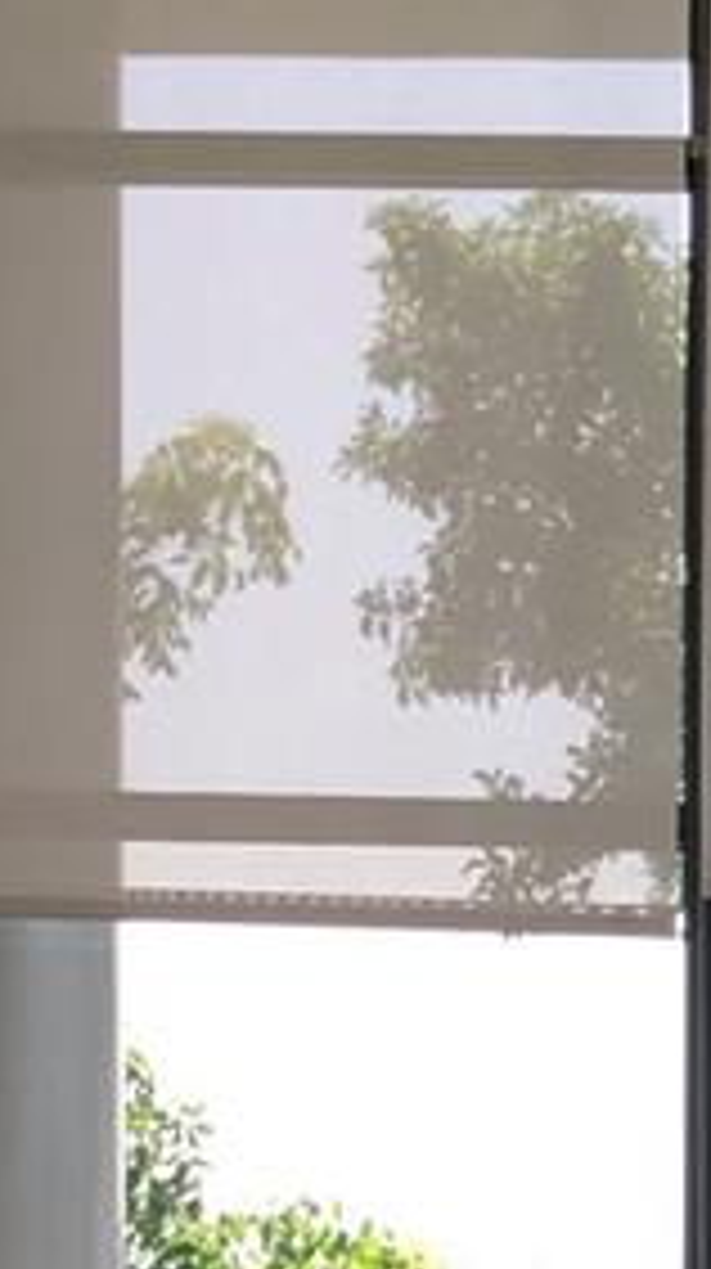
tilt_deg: -3.2
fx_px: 4370
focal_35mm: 130
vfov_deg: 15.8
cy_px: 1598
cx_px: 1116
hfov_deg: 9.0
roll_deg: -1.8
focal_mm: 4
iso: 40
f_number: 1.8
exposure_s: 1/120
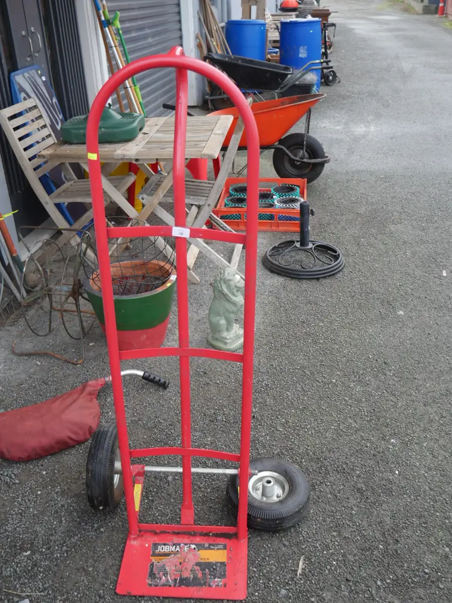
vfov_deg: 54.0
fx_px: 592
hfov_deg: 41.8
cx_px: 226
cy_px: 302
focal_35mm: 34
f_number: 4
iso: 200
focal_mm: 17
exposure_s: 1/80
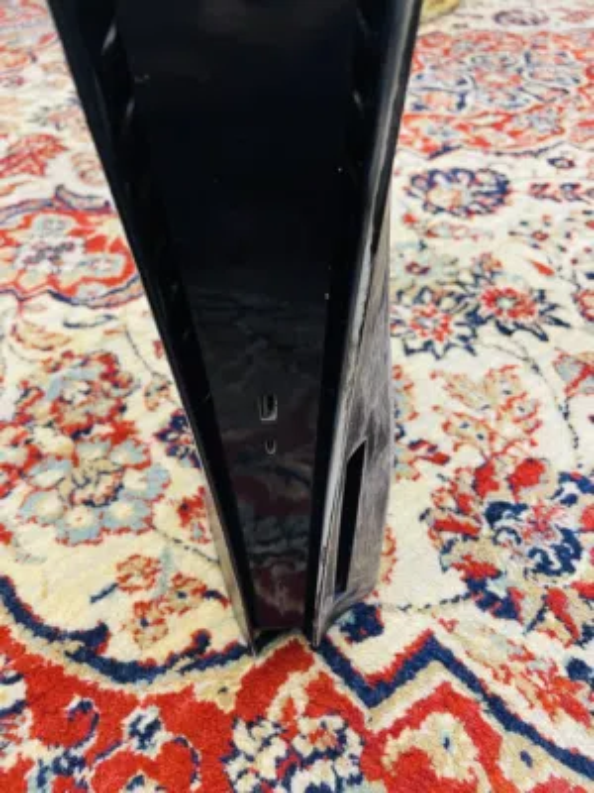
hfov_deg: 53.1
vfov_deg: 67.3
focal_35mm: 26
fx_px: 595
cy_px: 396
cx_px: 297
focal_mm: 4.2
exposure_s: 1/50
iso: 320
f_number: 1.6
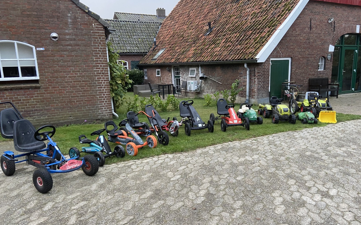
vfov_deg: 44.4
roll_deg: +2.4
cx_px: 182
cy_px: 127
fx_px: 275
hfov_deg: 66.5
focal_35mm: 28
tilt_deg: -11.7
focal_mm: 4.25
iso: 160
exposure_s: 1/60
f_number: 1.8
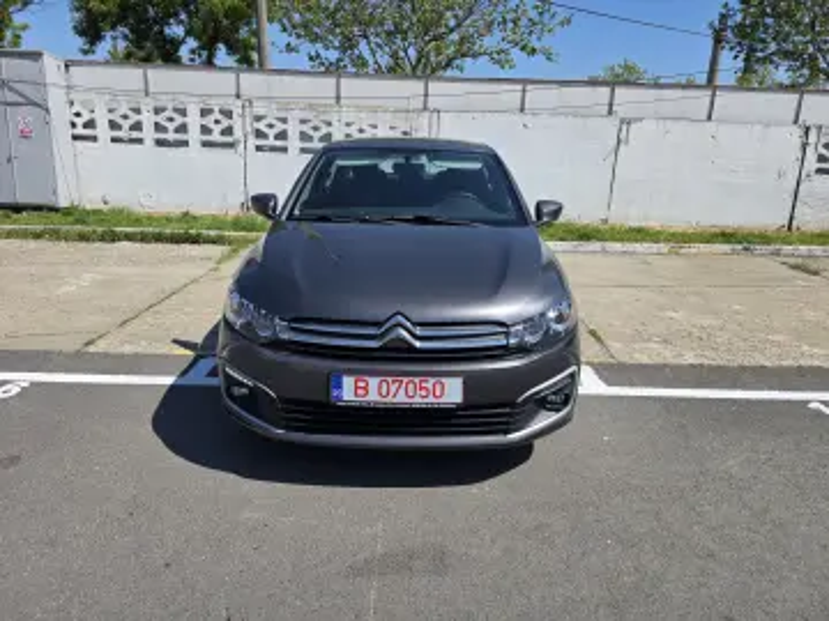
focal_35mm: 23
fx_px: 551
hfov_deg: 73.9
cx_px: 414
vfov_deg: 58.9
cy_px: 310
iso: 80
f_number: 1.7
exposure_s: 1/7061
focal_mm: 6.3
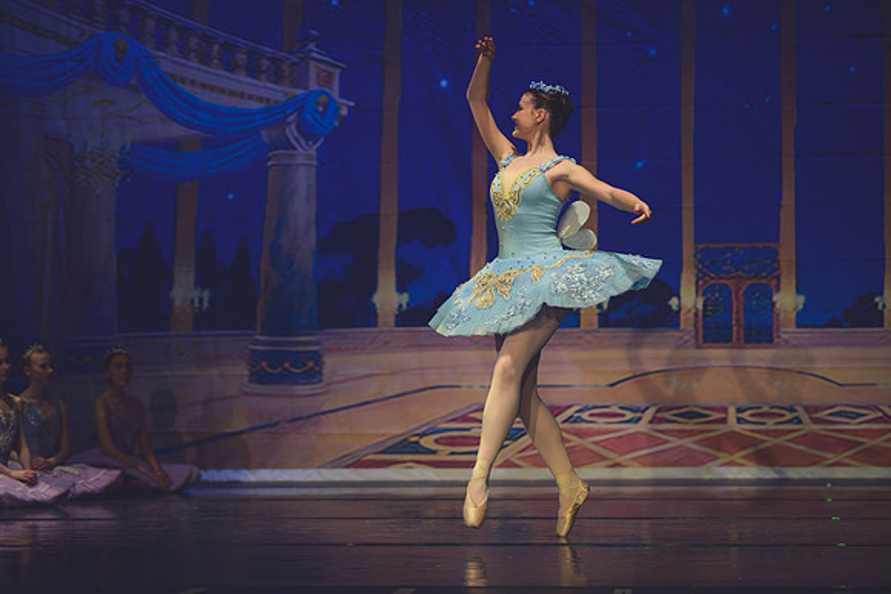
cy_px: 297
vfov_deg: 14.4
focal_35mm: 95
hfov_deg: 21.5
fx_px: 2352
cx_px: 446
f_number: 2.8
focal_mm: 95
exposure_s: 1/320
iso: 280
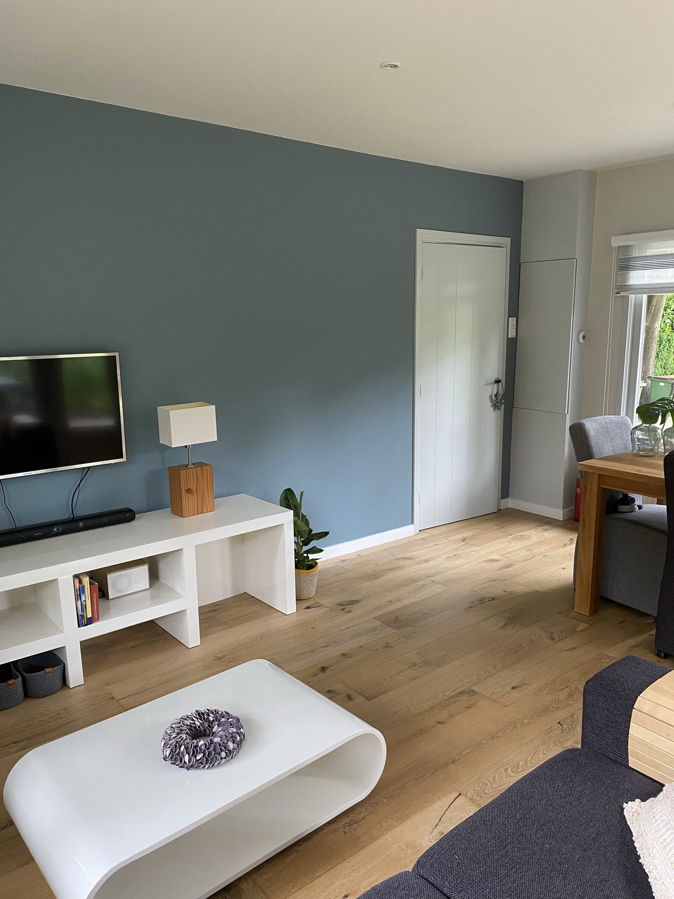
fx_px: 675
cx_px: 337
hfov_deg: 53.1
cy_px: 450
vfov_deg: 67.3
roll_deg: +1.1
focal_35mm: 26
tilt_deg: -10.3
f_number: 1.8
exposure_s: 1/69
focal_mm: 4.25
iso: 125
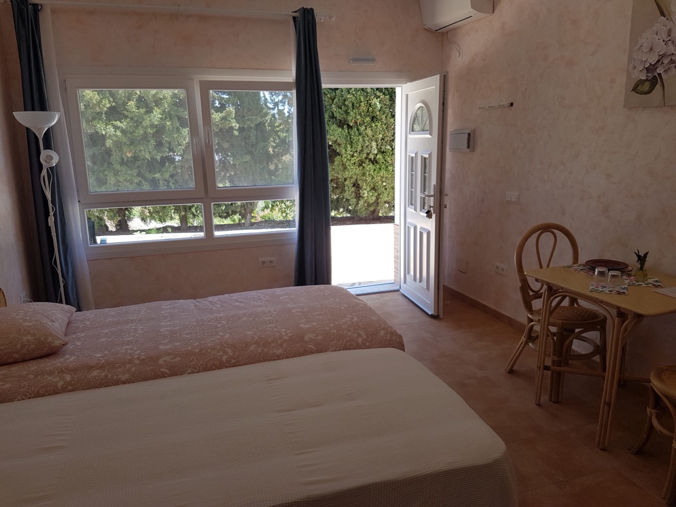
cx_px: 338
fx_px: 508
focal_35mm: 26
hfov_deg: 67.3
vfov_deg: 53.1
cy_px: 254
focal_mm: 4.2
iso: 40
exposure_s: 1/356
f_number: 1.7
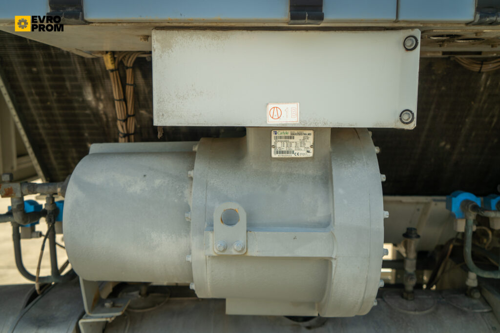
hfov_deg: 60.3
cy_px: 166
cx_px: 250
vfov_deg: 42.3
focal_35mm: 31
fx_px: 431
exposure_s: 1/125
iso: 100
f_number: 4.5
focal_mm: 31
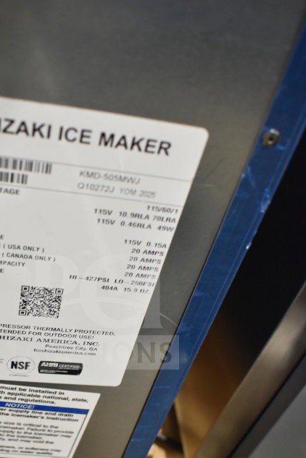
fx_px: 497
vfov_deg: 48.6
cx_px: 97
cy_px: 312
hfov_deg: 33.8
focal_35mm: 39
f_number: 3.5
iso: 1400
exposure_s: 1/30
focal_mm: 18
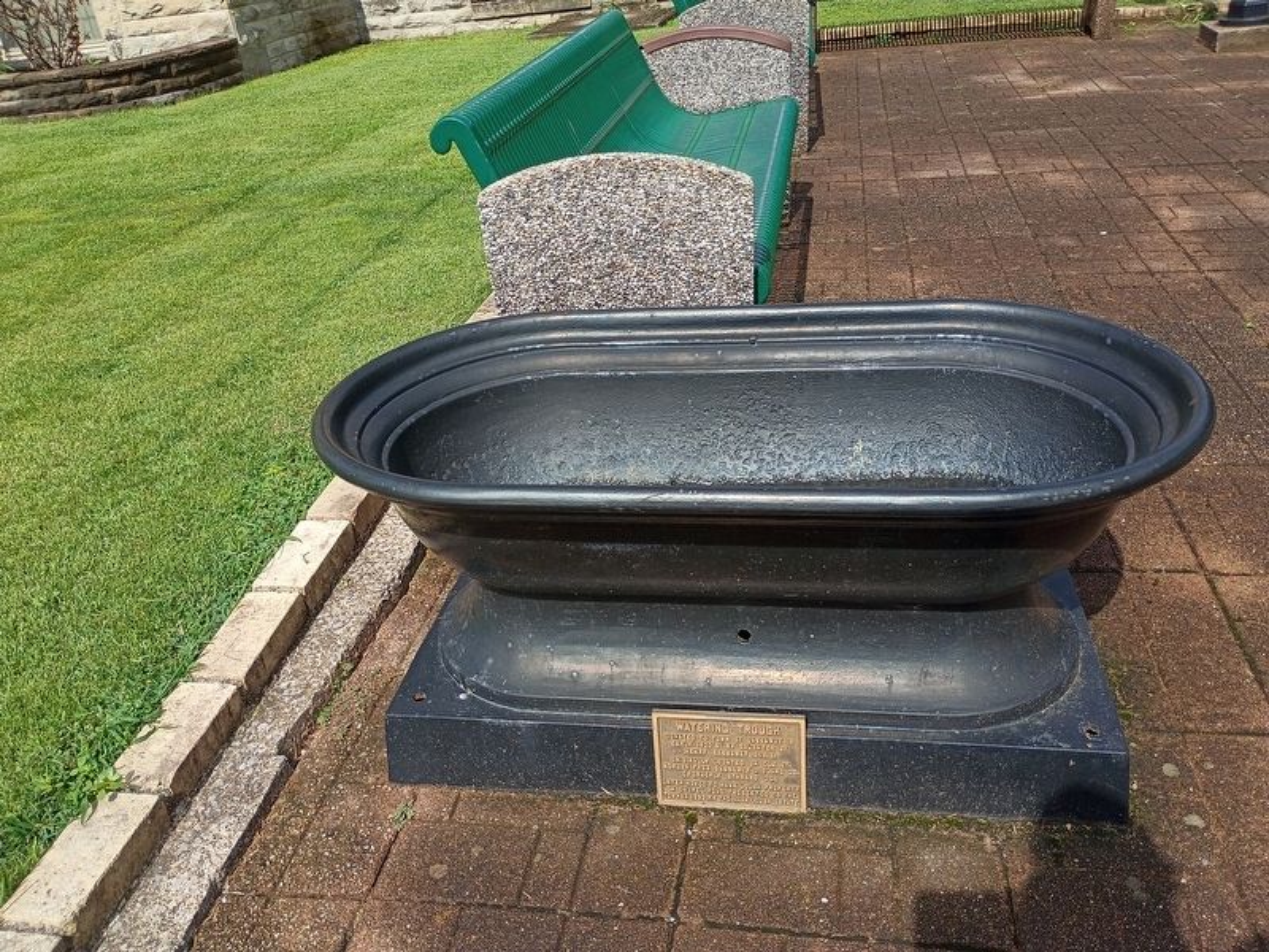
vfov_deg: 48.2
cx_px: 634
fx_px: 1063
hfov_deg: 61.7
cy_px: 476
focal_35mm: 29
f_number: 1.8
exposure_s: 1/1070
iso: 100
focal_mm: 4.27
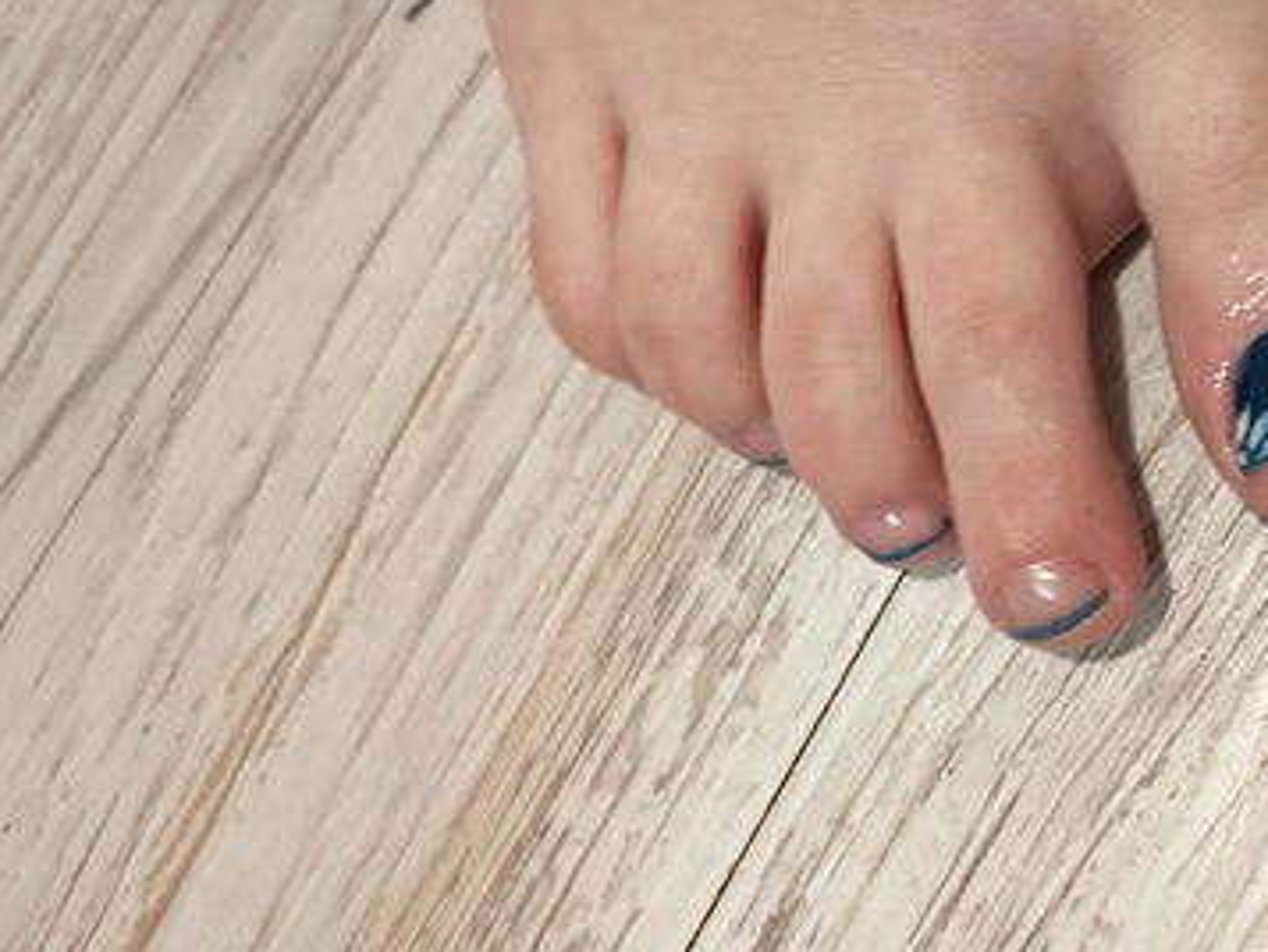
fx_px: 1722
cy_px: 325
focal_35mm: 47
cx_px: 1041
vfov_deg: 30.7
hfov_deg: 38.7
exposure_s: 1/25
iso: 442
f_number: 1.7
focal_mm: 5.24
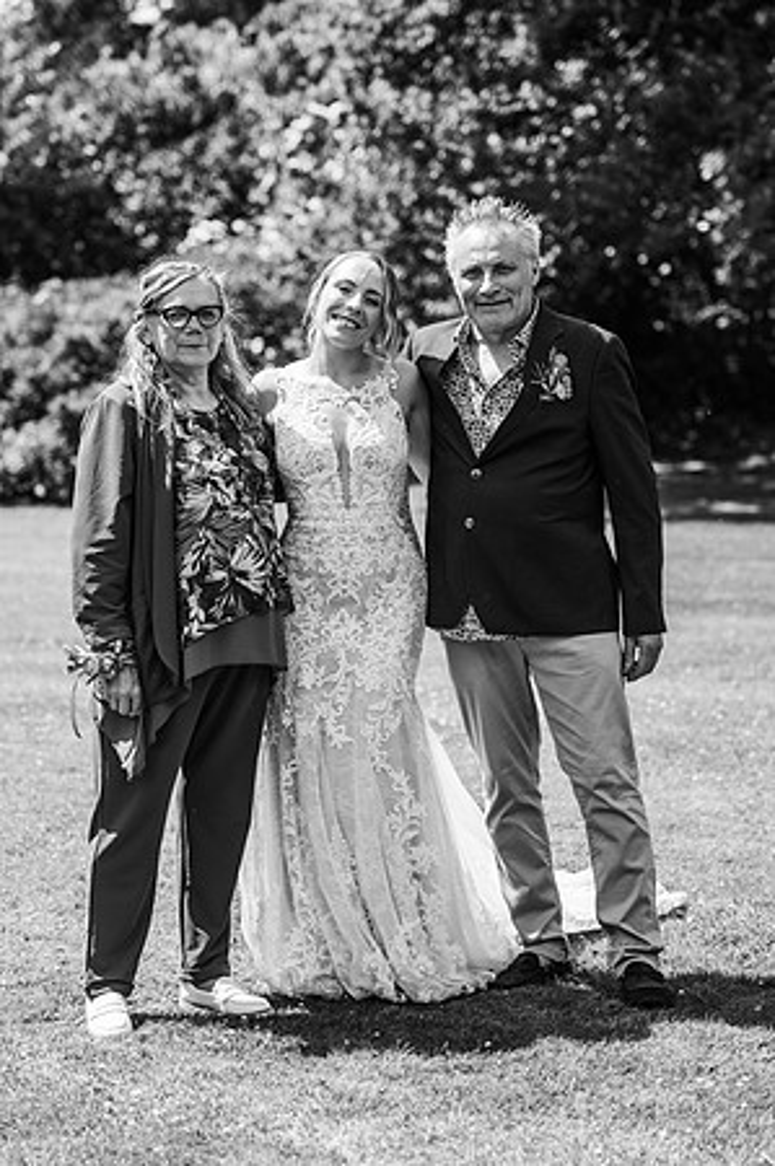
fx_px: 2751
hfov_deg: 16.0
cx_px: 388
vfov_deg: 23.9
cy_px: 583
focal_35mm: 85
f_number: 3.2
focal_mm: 85
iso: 100
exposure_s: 1/1000
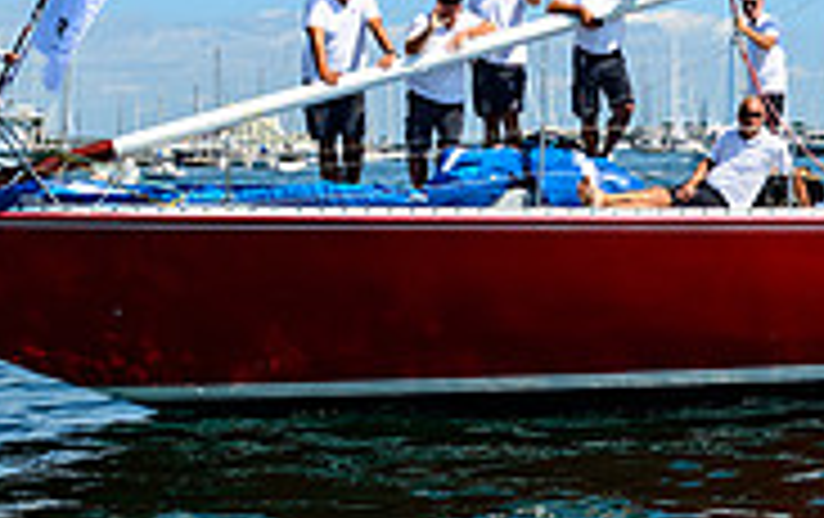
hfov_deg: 19.9
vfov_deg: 12.6
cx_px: 887
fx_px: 2249
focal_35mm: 100
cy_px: -187
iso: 320
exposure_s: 1/2500
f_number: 5
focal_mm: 31
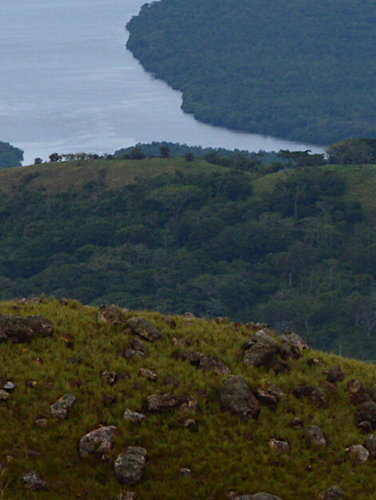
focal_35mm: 620
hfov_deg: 2.4
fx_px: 8976
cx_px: -289
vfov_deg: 3.2
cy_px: -66
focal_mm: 105
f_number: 11
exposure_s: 1/400
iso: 400
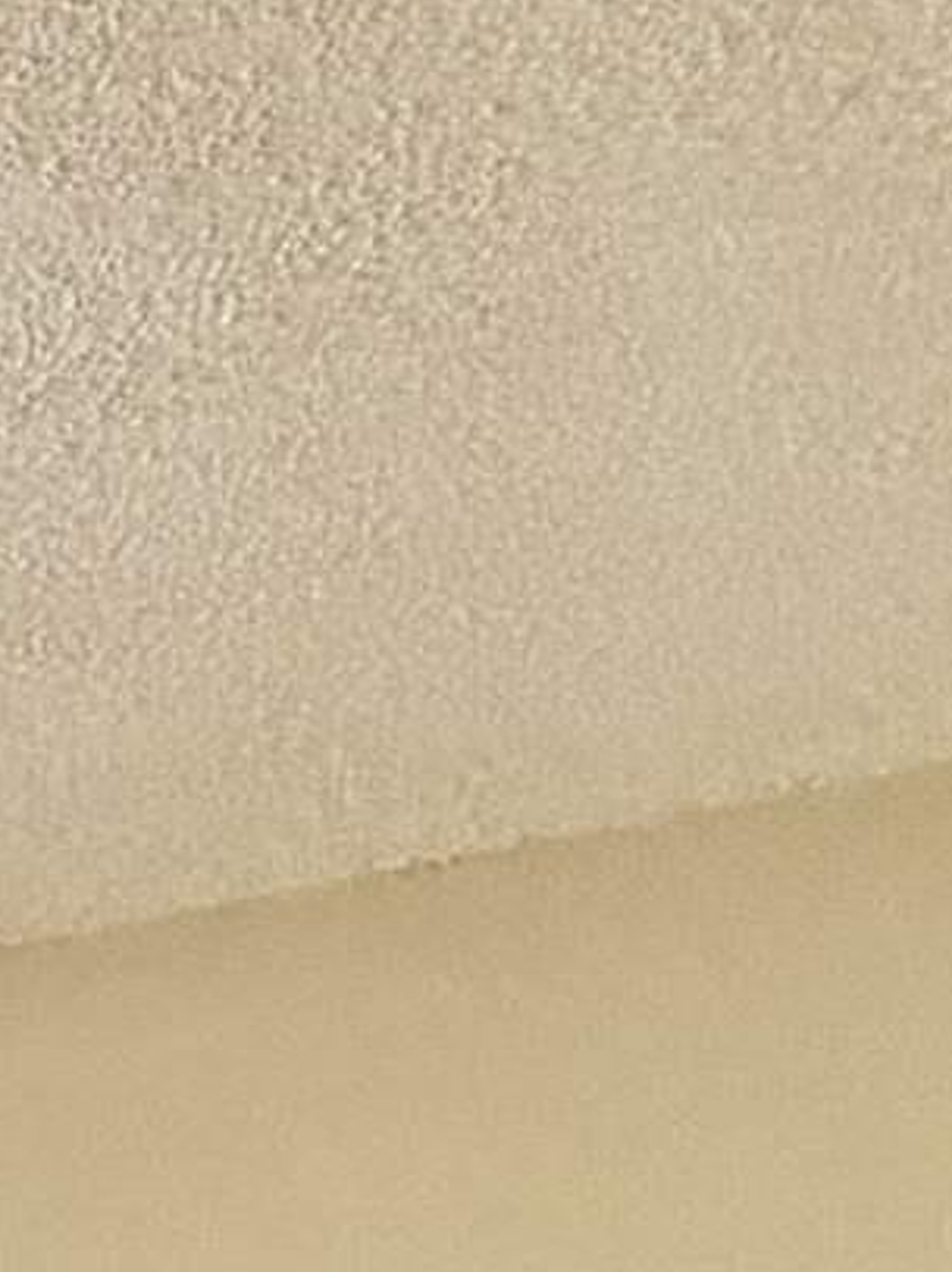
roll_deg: -0.3
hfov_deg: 9.2
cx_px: -2333
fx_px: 3891
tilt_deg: -8.8
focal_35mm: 106
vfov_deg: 14.1
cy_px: 2879
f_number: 2.2
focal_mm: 2.22
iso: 320
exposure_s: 1/60
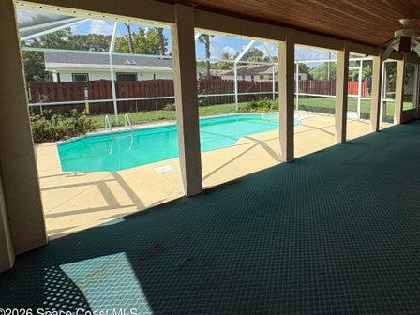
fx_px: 243
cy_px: 110
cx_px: 294
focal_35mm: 20
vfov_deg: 64.6
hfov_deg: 77.9
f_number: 2.2
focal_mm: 2.22
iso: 40
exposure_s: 1/1420
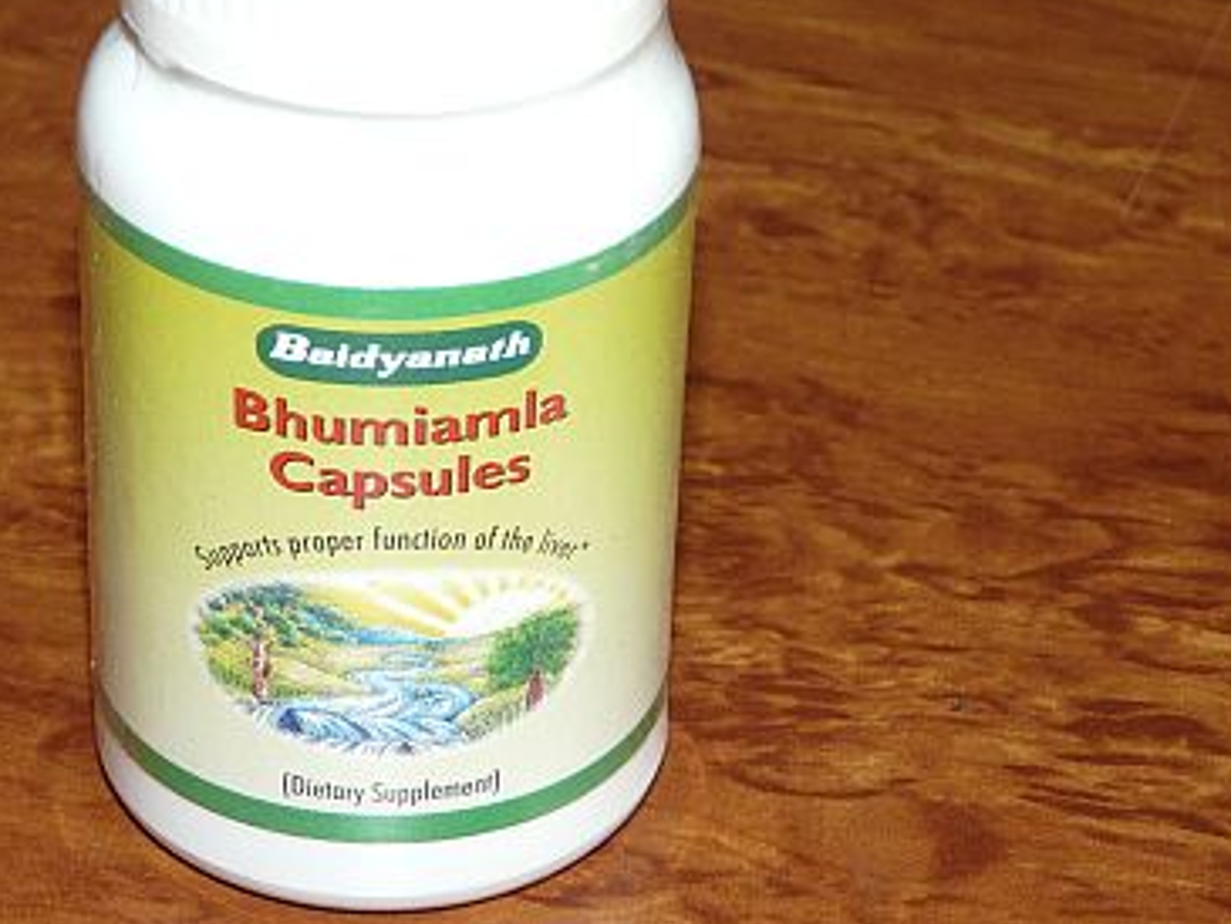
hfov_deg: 15.6
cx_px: 406
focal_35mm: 126
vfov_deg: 11.8
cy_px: 422
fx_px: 4482
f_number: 3.2
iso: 100
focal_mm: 11.4
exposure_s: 1/50
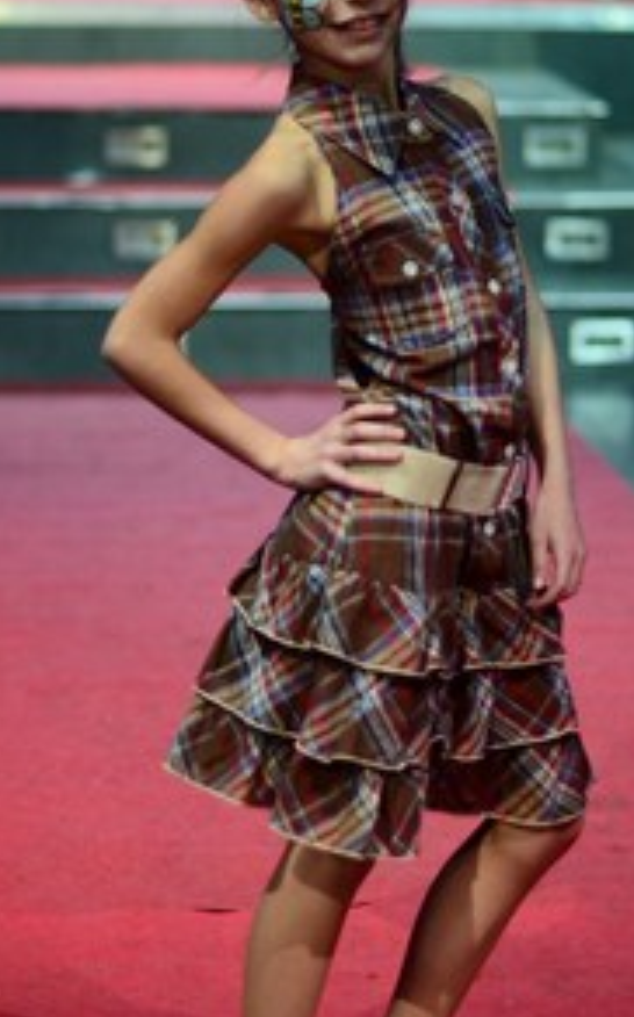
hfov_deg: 9.6
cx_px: 348
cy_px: 397
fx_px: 3767
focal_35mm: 136
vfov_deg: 15.4
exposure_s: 1/160
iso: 320
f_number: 1.4
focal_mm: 50
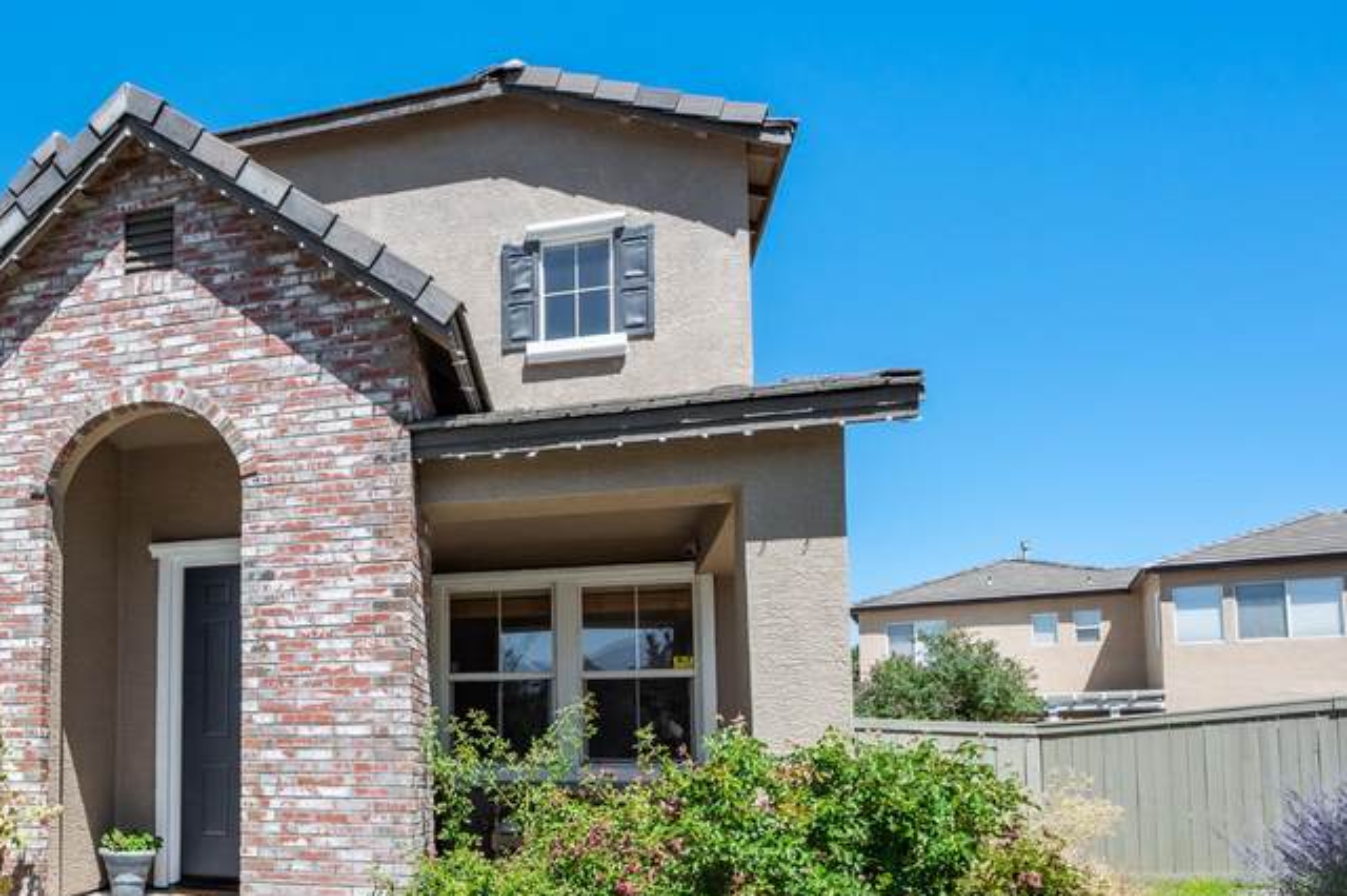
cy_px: 692
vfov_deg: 44.5
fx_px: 1047
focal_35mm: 28
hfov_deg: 58.9
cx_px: 219
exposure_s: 1/500
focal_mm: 14
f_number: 8
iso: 100
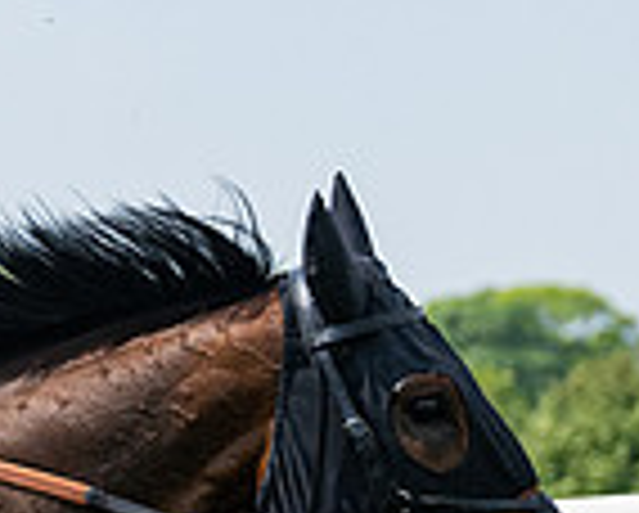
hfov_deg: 4.1
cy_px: 616
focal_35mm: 468
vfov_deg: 3.3
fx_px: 8863
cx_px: -551
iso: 400
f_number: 2.8
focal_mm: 70
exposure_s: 1/5000
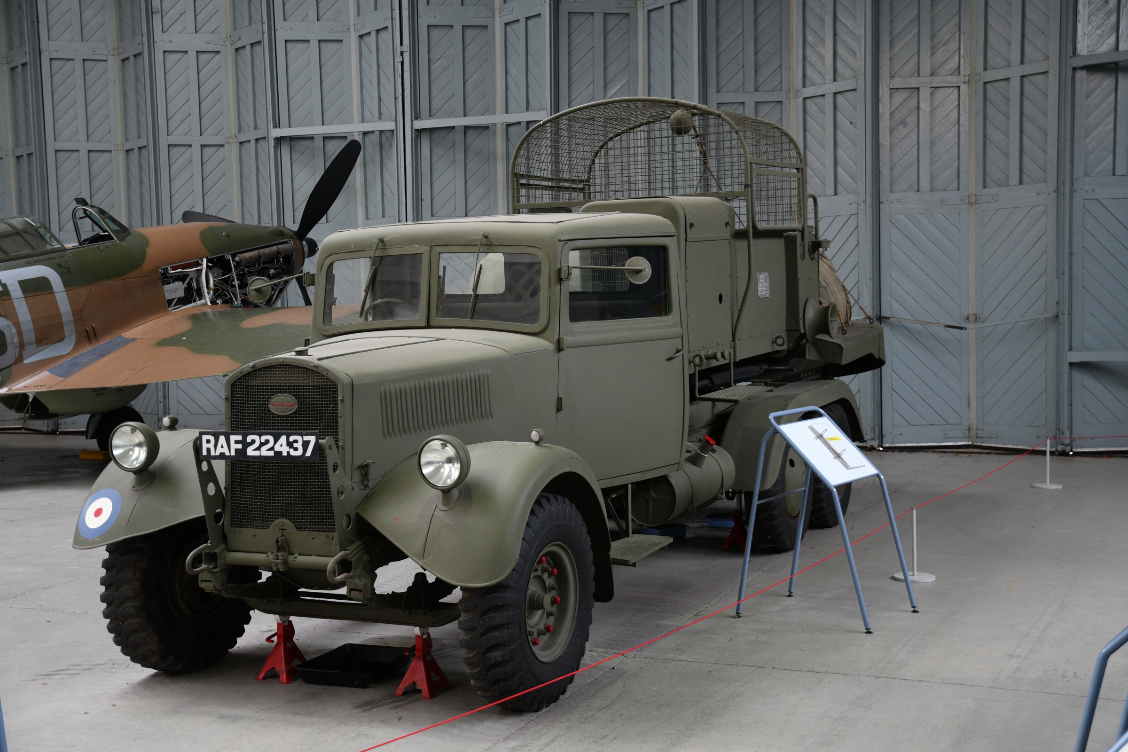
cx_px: 564
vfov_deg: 29.2
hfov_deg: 42.7
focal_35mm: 46
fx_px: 1441
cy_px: 376
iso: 500
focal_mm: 31
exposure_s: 1/25
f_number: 3.2
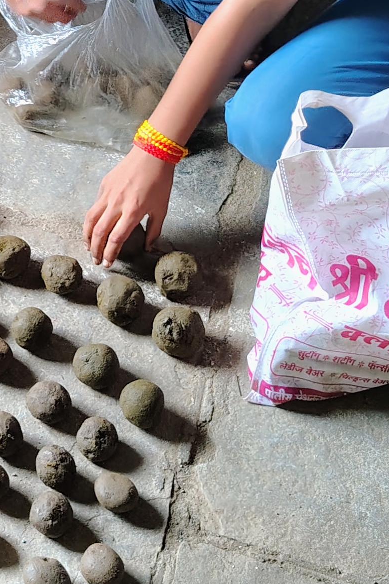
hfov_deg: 14.1
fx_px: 1426
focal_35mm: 88
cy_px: -65
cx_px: -267
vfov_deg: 21.8
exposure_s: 1/100
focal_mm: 5.56
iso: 854
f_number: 1.8
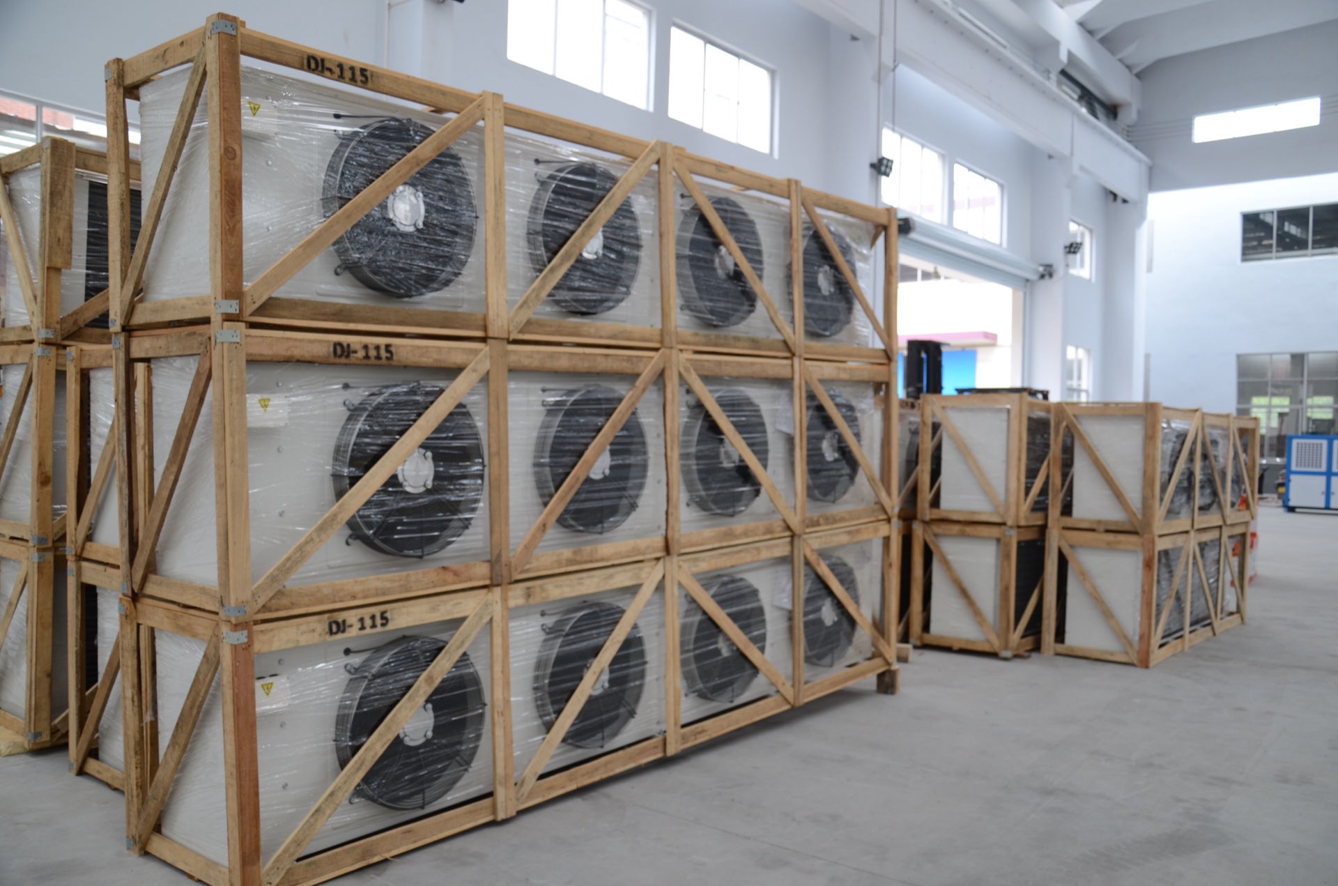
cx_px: 669
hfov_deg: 59.6
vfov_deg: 41.5
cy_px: 443
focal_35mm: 32
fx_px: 1168
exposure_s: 1/30
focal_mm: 21
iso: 100
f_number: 3.8
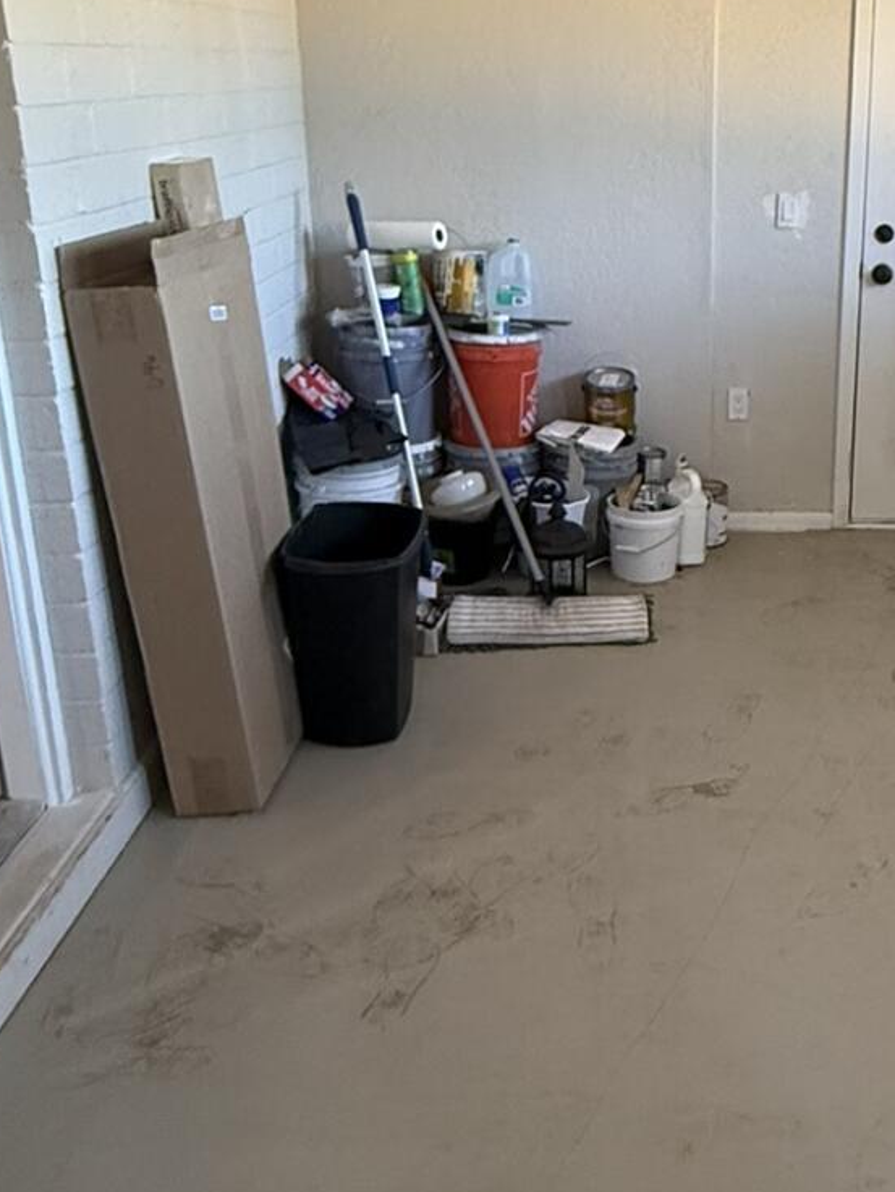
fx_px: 1310
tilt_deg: -16.7
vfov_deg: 48.8
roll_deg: -3.7
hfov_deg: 34.9
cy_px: 505
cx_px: 853
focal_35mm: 38
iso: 400
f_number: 2.2
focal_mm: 2.22
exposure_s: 1/99
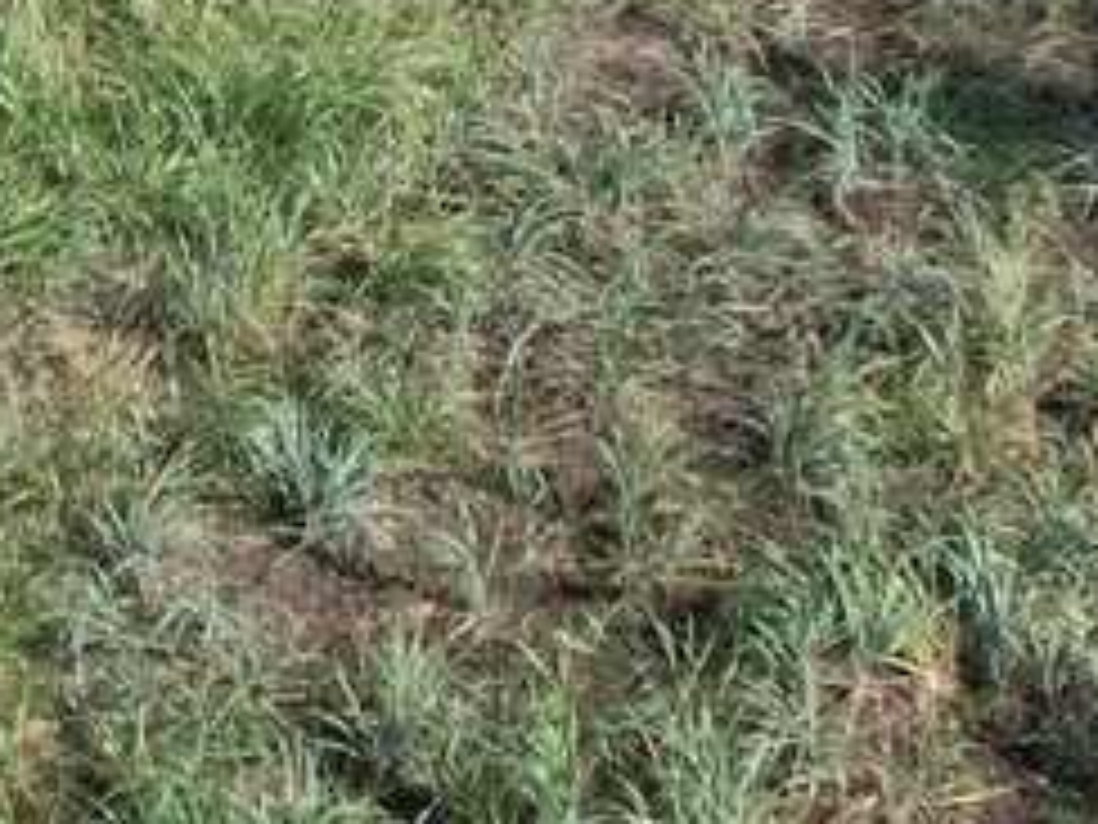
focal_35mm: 147
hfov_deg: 13.4
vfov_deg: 10.0
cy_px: -83
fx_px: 4663
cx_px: 308
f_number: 2.8
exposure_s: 1/1000
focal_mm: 8.38
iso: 100
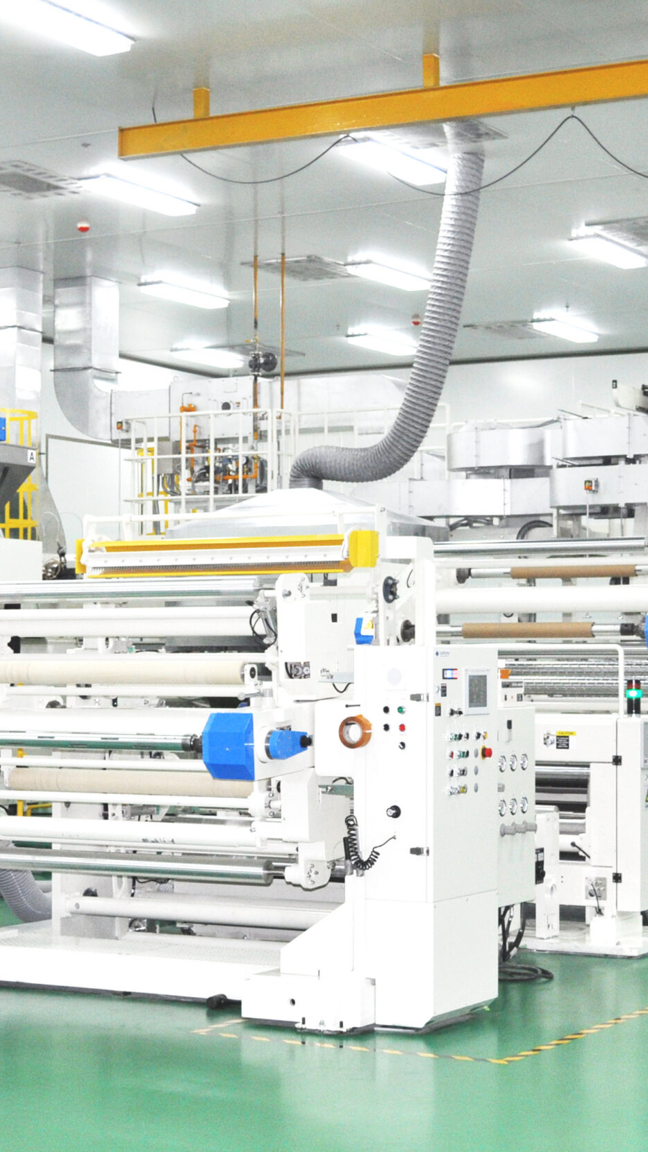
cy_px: 589
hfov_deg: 19.1
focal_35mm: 63
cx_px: 327
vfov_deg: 33.3
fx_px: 1924
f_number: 4.2
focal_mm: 26
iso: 500
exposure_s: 1/125
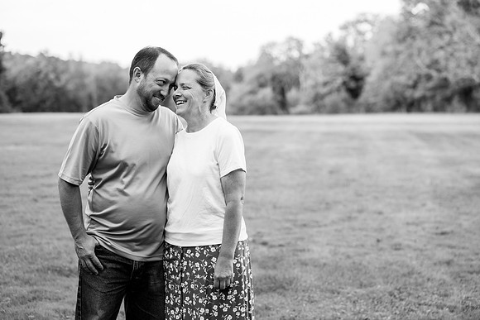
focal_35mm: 87
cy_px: 160
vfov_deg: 15.7
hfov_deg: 23.4
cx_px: 240
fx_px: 1158
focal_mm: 85
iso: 400
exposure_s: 1/500
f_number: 3.2
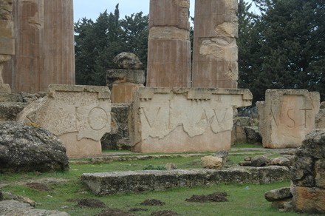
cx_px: 162
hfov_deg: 24.2
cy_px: 108
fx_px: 757
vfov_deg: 16.2
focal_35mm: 84
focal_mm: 56
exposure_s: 1/125
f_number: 5.6
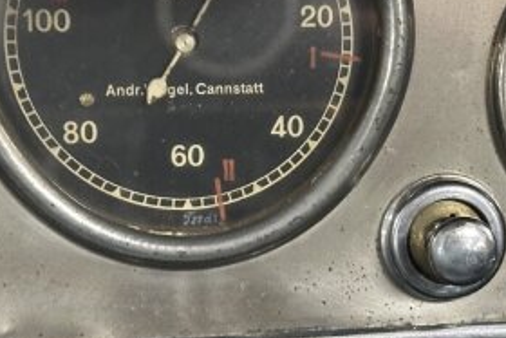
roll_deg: -2.3
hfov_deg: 17.7
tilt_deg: -23.6
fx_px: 1603
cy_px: 221
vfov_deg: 12.0
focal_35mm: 114
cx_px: 423
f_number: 1.78
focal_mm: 6.86
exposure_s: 1/30
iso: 640
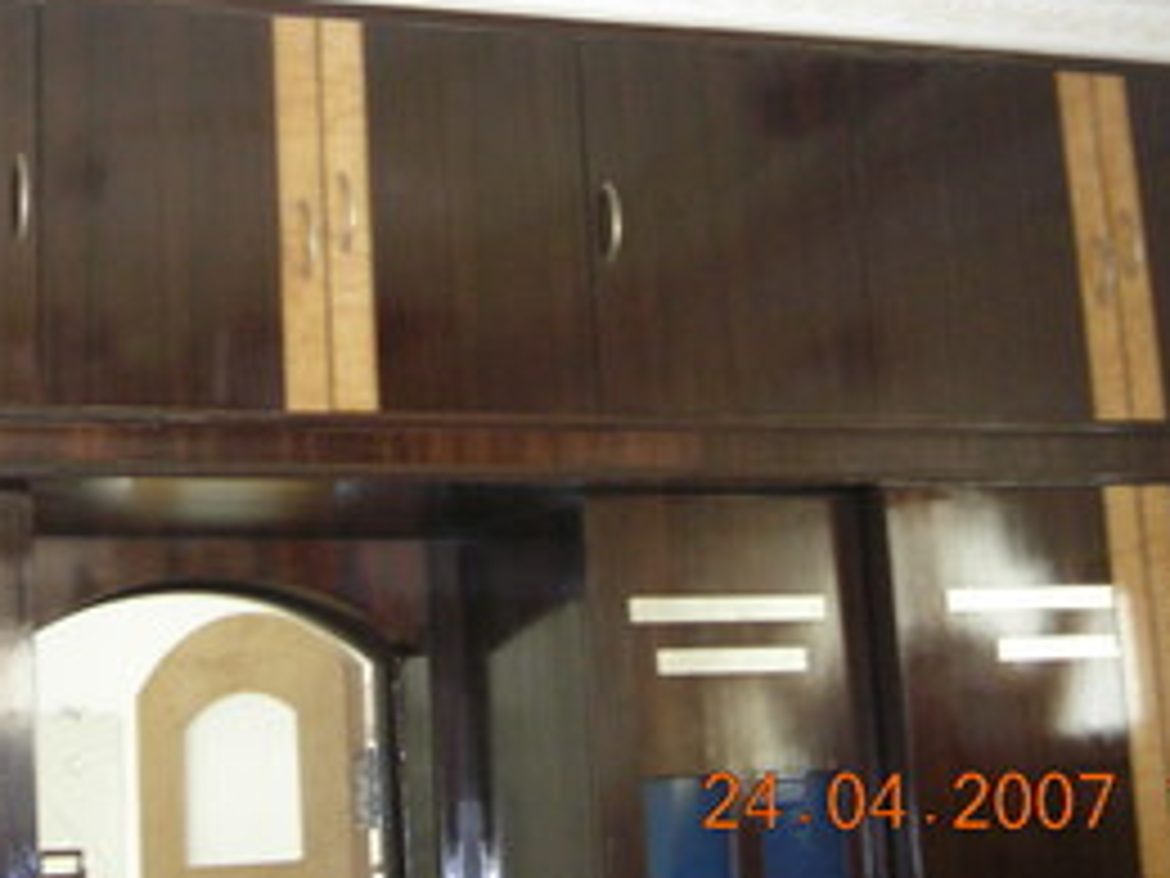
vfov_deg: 19.9
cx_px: 378
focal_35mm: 73
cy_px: 133
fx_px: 2467
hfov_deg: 26.5
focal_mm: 6.3
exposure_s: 1/7
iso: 200
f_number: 3.2
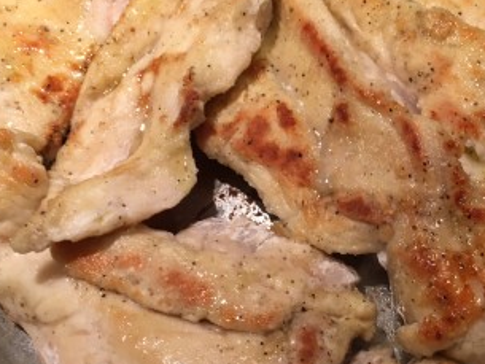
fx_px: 799
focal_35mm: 57
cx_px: 351
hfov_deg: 33.2
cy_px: 161
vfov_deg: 25.7
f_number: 2.2
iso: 64
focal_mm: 4.15
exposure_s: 1/33
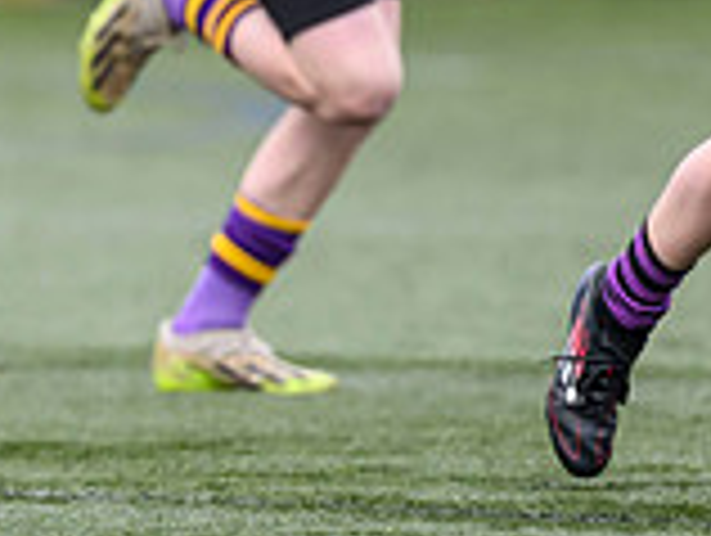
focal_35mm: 1842
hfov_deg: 1.1
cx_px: -579
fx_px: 37892
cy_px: -58
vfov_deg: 0.8
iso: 640
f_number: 3.5
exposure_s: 1/2000
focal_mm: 400
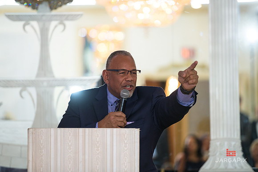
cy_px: 86
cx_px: 129
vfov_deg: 7.0
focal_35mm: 195
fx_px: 1398
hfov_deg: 10.5
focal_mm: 195
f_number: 3.2
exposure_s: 1/125
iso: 1000
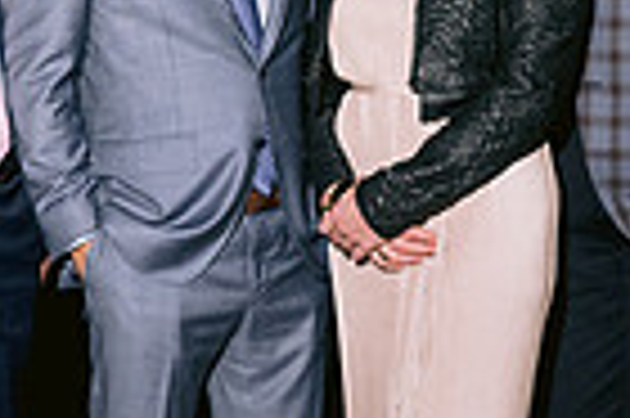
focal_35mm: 145
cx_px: 225
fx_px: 2535
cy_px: 160
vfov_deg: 9.4
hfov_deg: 14.2
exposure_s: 1/80
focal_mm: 35
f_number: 3.5
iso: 800
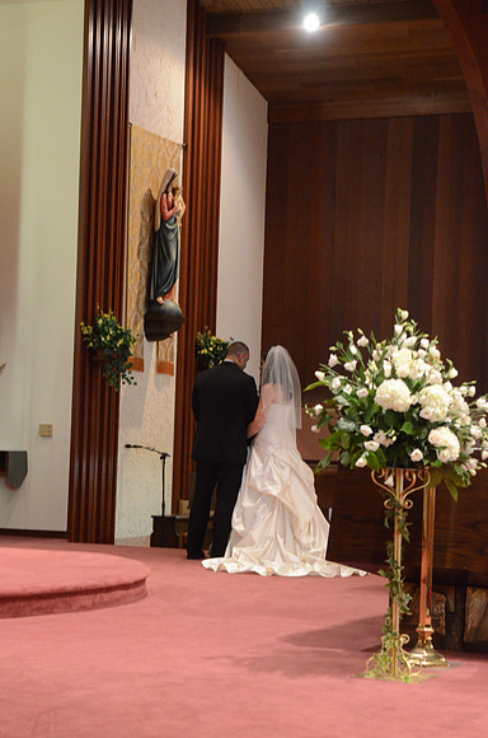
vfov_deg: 24.7
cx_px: 244
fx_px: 1685
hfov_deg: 16.5
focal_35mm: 82
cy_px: 369
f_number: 5
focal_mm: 55
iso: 4000
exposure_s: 1/50
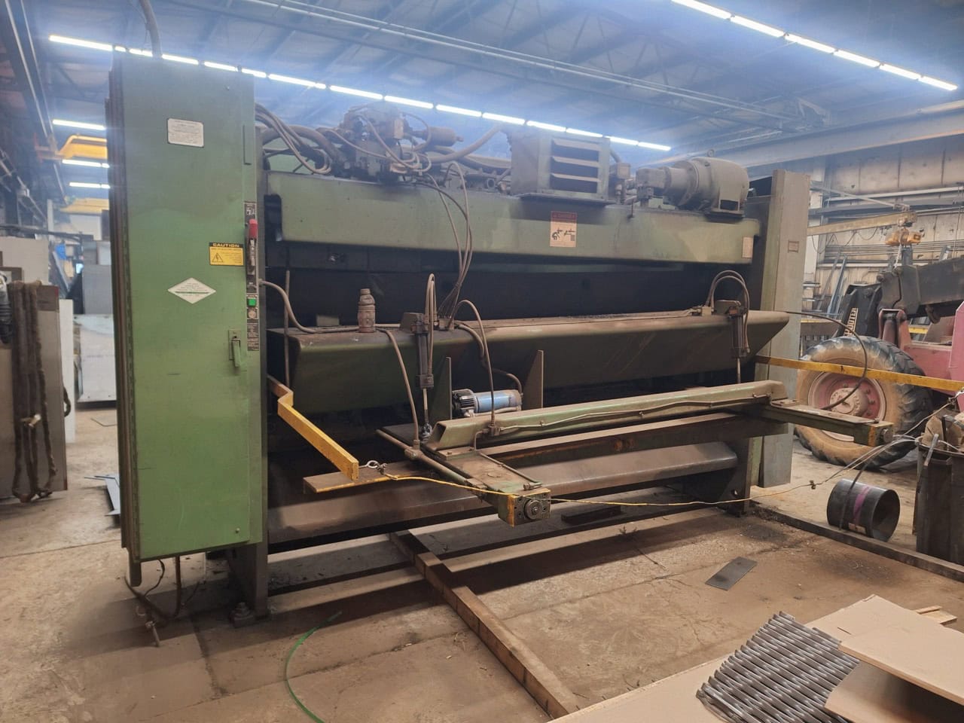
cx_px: 482
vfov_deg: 58.9
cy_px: 362
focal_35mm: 23
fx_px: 641
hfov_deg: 73.9
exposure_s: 1/20
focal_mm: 5.5
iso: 400
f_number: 1.8
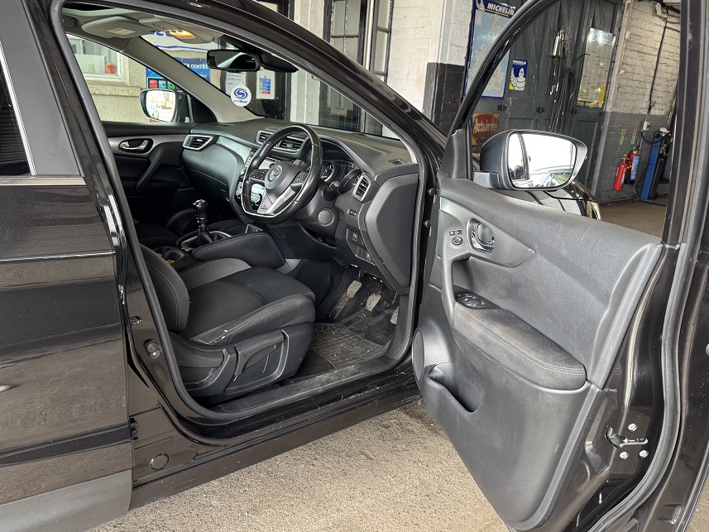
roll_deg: -4.7
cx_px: 367
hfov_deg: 63.4
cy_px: 270
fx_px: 574
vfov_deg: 49.8
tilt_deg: -16.8
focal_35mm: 28
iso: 160
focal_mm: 6.76
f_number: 1.78
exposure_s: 1/100
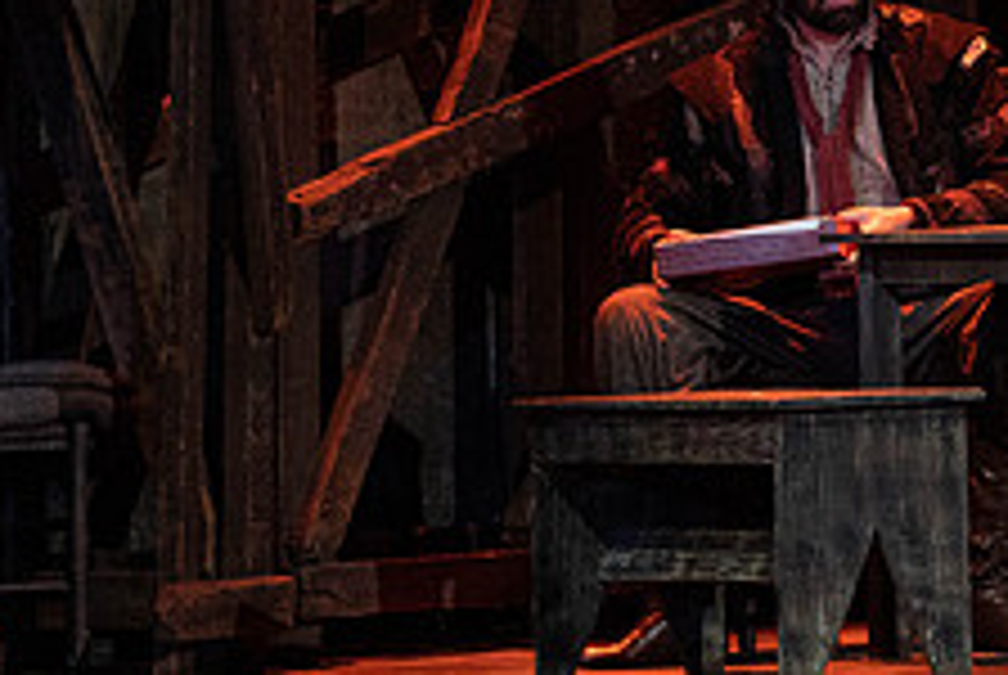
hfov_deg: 4.0
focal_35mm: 517
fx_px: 14495
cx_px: 1148
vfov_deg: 2.7
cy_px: -191
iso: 6400
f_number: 6.3
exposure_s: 1/200
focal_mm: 200
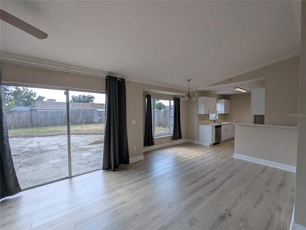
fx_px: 115
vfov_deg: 90.0
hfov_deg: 106.1
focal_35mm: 13
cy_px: 115
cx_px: 153
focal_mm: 1.95
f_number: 2.2
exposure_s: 1/540
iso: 46
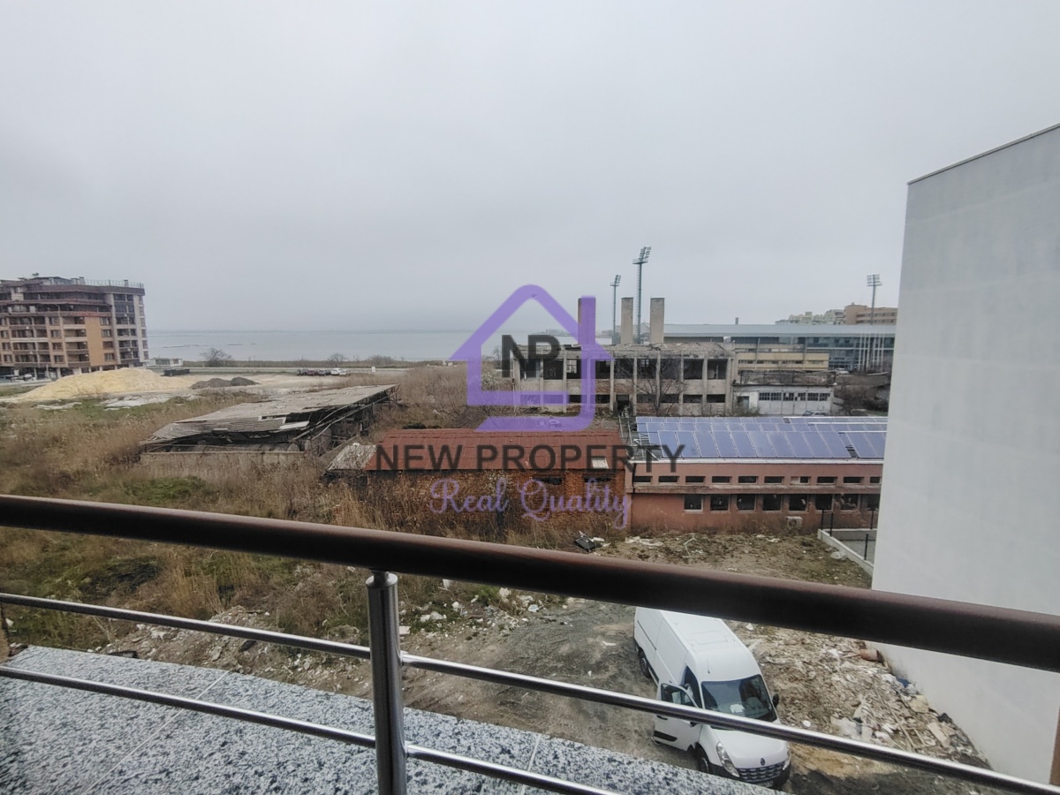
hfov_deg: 91.0
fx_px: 521
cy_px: 398
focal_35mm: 17
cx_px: 530
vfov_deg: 74.7
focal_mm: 1.42
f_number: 2.2
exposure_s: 1/873
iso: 100
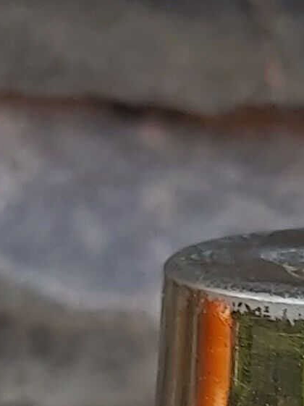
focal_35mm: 187
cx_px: 322
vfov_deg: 10.3
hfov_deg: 7.9
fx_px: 2192
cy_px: 544
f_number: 1.7
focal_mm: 3.92
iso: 80
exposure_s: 1/100
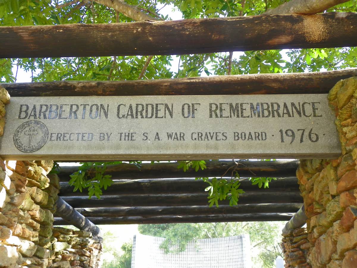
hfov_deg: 46.8
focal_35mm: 40
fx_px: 413
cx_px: 178
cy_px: 134
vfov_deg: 36.0
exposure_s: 1/30
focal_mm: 7.1
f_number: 3.2
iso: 64
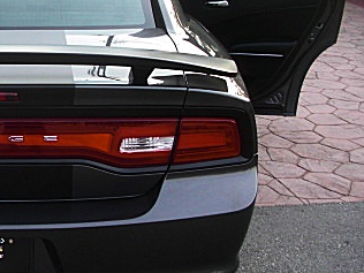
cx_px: 6
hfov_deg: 25.4
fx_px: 768
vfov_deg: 20.1
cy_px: 99
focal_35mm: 73
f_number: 2.8
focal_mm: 6.3
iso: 100
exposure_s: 1/80
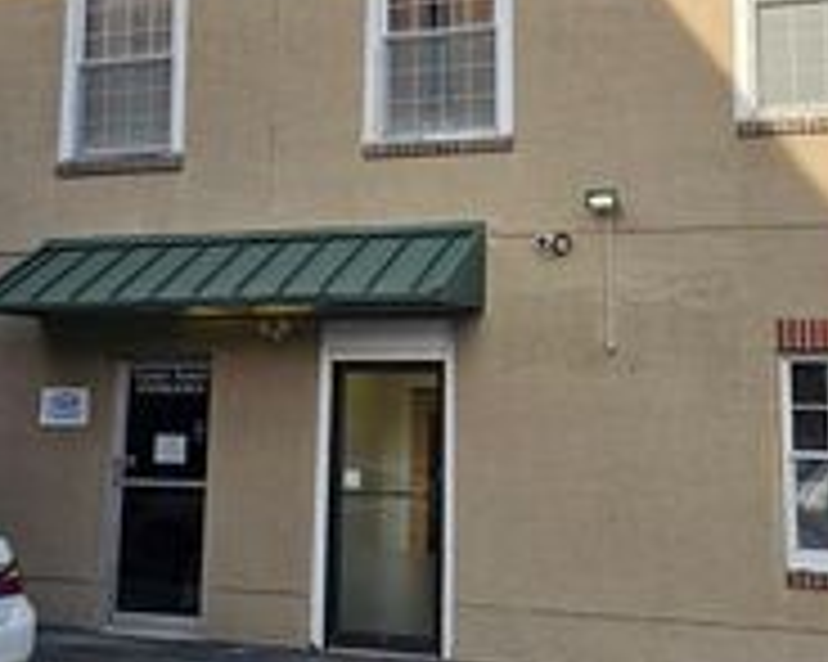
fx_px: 1494
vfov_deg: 24.6
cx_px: 360
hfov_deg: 30.9
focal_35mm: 61
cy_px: 142
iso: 10
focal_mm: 6.3
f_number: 1.7
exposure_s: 1/483
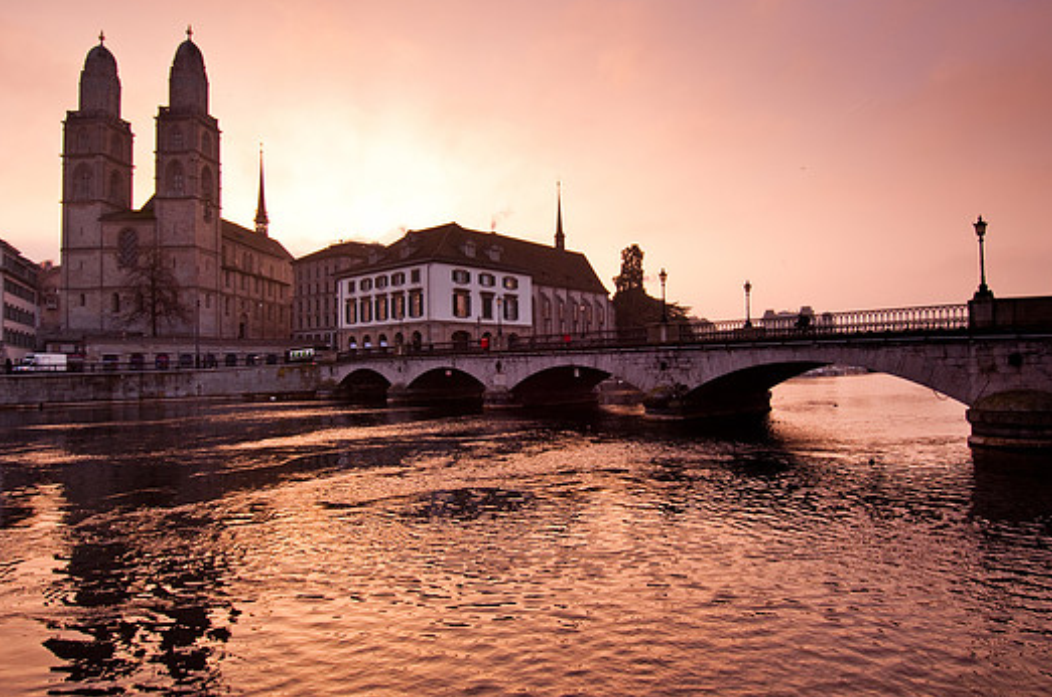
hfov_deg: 84.0
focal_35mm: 20
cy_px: 341
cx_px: 562
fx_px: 583
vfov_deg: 61.7
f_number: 8
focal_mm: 12
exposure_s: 1/250
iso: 200
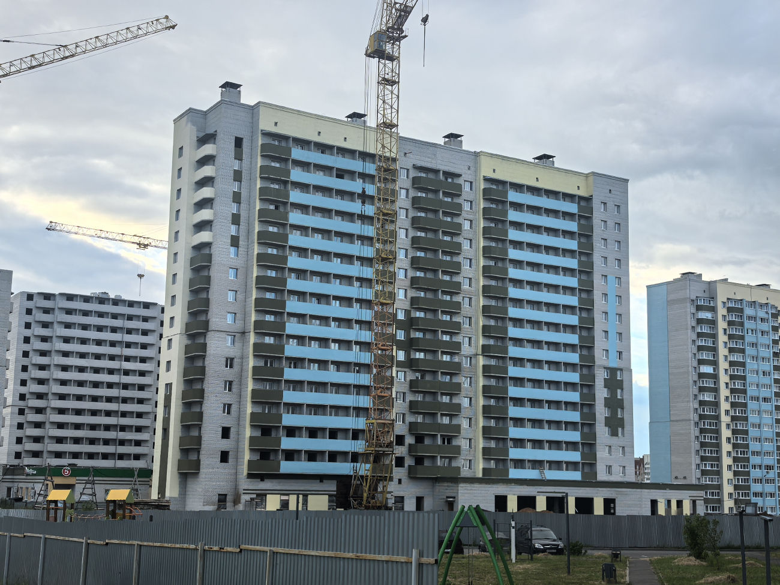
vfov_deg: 30.9
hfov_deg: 40.4
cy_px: 292
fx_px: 1059
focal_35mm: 47
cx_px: 390
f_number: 2
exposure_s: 1/1075
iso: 50
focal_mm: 6.98
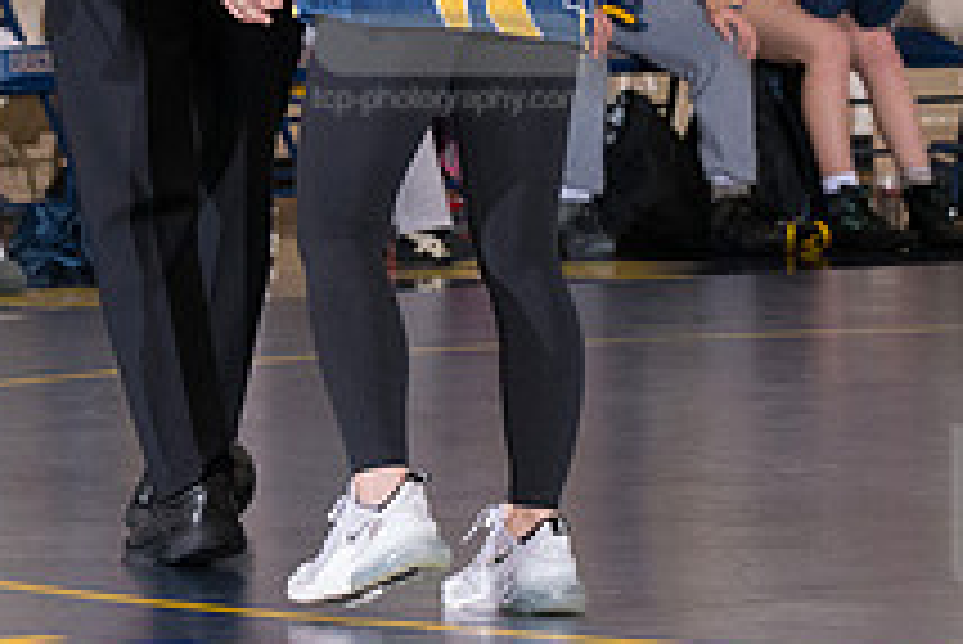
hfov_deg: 5.1
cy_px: -45
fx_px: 10867
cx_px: 450
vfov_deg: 3.4
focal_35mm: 406
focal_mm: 100
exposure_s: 1/250
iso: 2000
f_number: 5.6
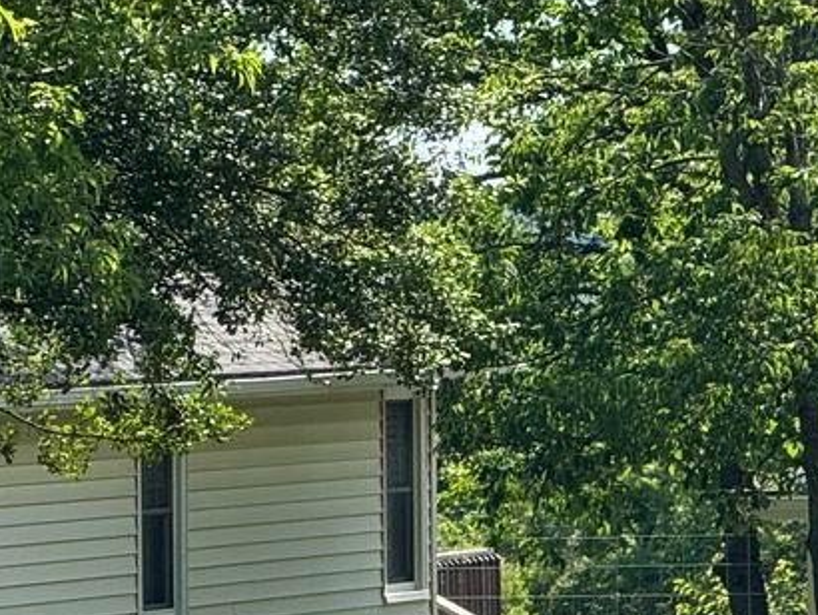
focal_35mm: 439
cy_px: 726
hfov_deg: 4.5
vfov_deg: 3.4
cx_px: 42
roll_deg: +0.2
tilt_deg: -2.8
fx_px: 10380
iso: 50
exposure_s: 1/767
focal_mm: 15.66
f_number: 2.8
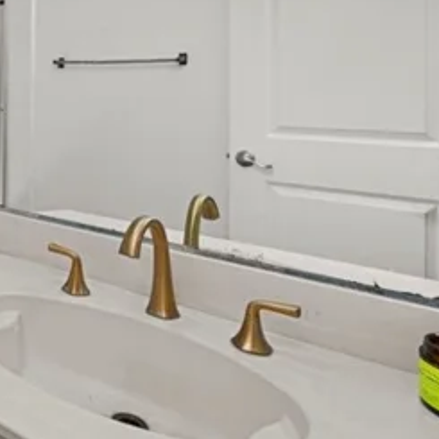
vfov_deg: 44.6
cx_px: -100
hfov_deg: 35.7
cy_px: 81
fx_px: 502
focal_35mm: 35
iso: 800
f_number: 8
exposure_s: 1/20
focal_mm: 12
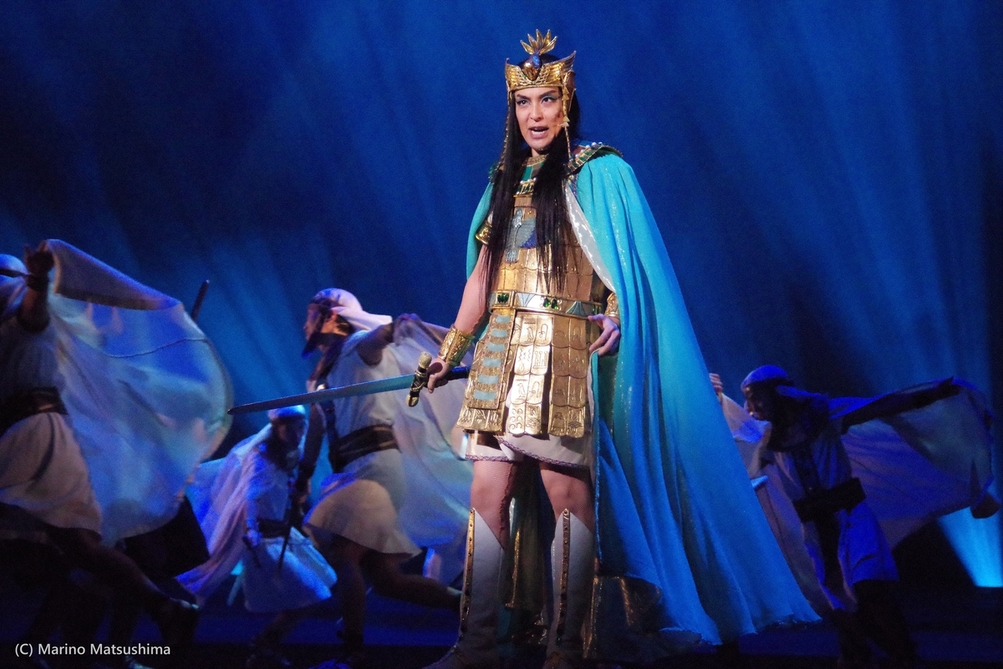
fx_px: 3677
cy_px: 334
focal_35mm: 132
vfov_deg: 10.4
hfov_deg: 15.5
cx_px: 502
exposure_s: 1/320
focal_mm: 87.5
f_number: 4
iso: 6400
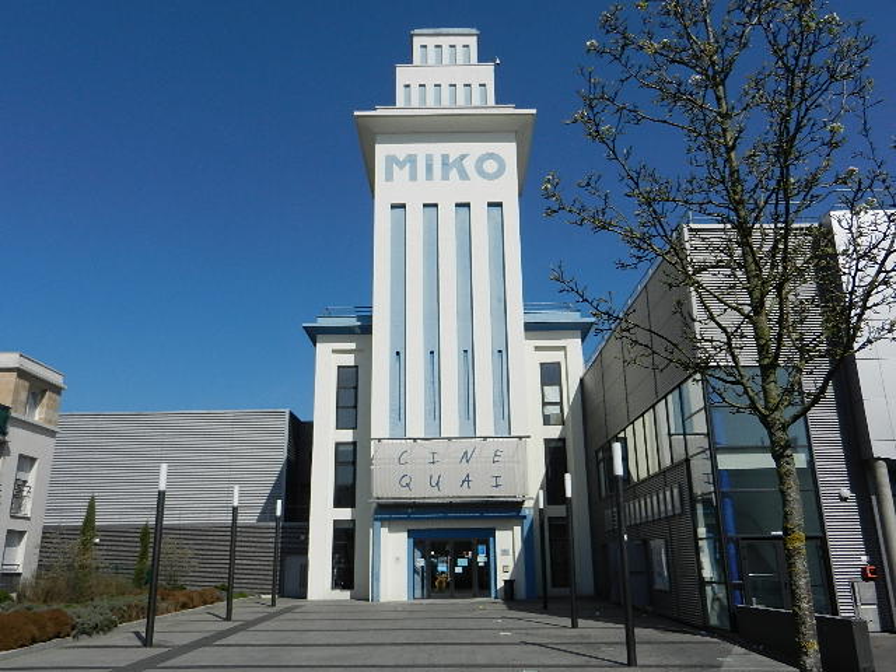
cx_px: 448
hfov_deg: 61.7
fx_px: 751
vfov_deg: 48.2
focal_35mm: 29
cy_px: 336
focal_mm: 5.1
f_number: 7.2
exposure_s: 1/800
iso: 160
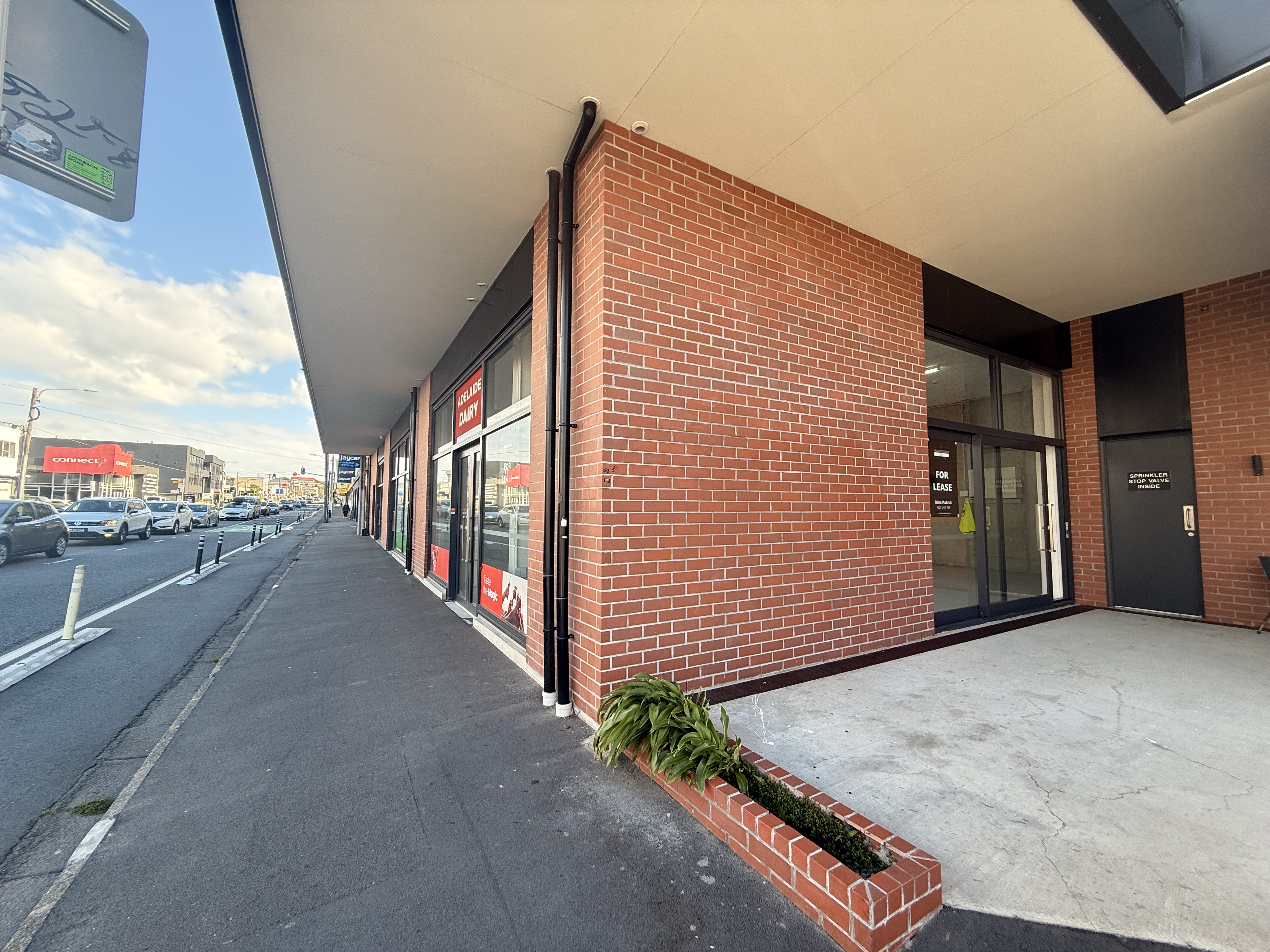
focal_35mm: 14
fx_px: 514
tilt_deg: +5.7
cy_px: 476
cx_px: 635
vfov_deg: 85.7
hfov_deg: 102.1
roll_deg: -0.2
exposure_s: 1/179
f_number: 2.2
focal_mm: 2.22
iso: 64
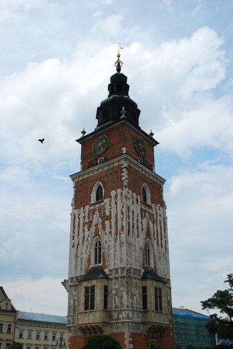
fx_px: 378
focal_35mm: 39
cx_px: 116
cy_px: 174
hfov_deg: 34.3
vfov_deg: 49.5
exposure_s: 1/400
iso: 100
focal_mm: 26
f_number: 5
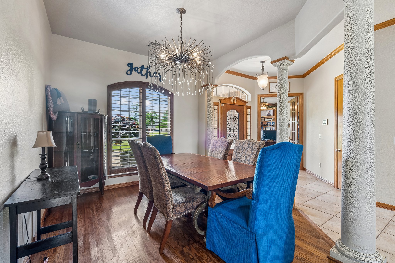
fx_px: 176
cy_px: 132
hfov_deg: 96.7
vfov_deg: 73.7
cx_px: 198
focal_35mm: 16
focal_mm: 16
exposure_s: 1/6
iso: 200
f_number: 8
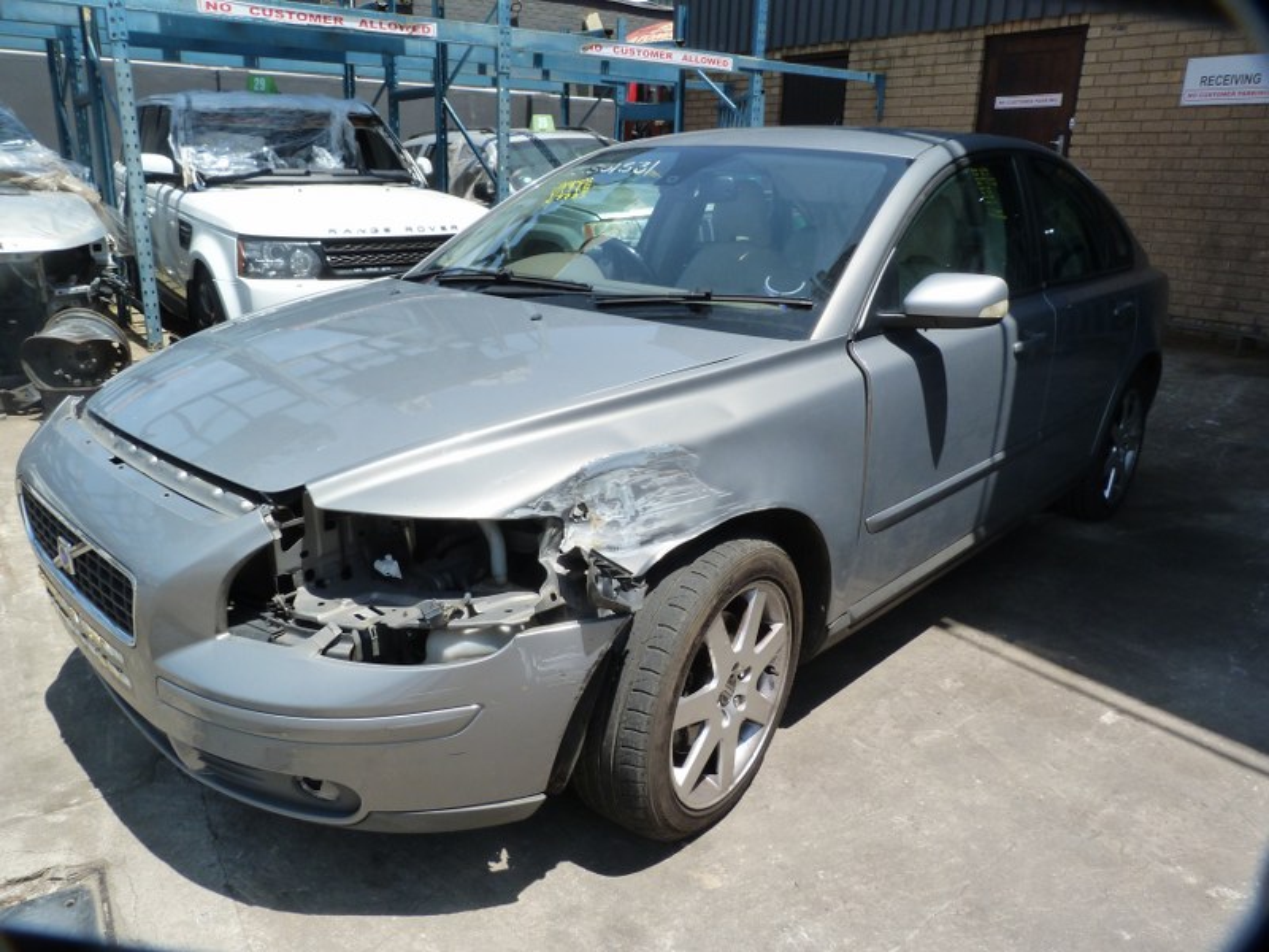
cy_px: 476
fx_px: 916
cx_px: 634
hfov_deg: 69.4
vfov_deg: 54.9
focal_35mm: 25
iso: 125
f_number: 5.6
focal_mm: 4.5
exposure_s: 1/200
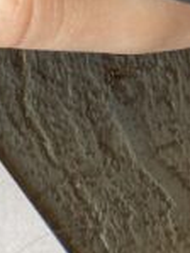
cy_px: 158
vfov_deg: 11.0
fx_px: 1308
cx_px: -434
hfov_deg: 7.1
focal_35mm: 179
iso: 100
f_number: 1.8
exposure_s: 1/60
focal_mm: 4.25
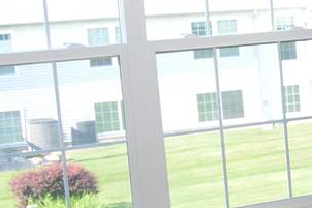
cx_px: 594
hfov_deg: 14.0
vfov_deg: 10.8
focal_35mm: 127
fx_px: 1100
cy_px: 129
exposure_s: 1/125
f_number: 5.6
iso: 400
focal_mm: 20
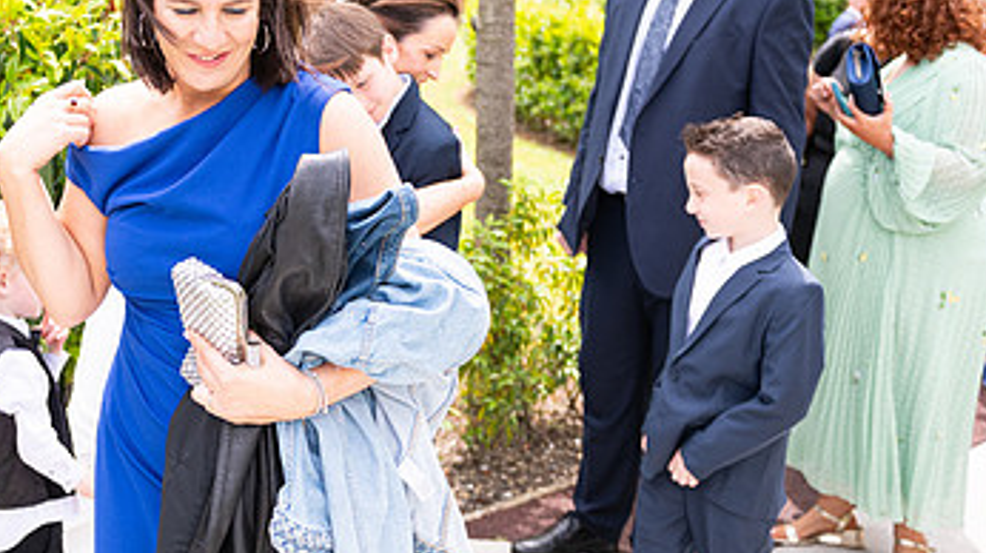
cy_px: 201
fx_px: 1332
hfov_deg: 39.2
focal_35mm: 51
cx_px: 217
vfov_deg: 23.4
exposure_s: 1/1000
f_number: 3.5
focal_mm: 29
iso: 250
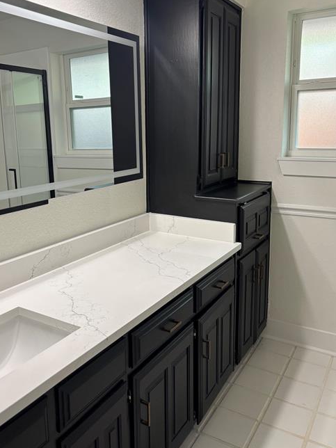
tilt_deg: -9.7
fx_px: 401
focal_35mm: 31
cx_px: 139
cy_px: 186
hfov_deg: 45.3
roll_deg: +0.3
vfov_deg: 58.0
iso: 125
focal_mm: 5.96
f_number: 1.6
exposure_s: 1/120
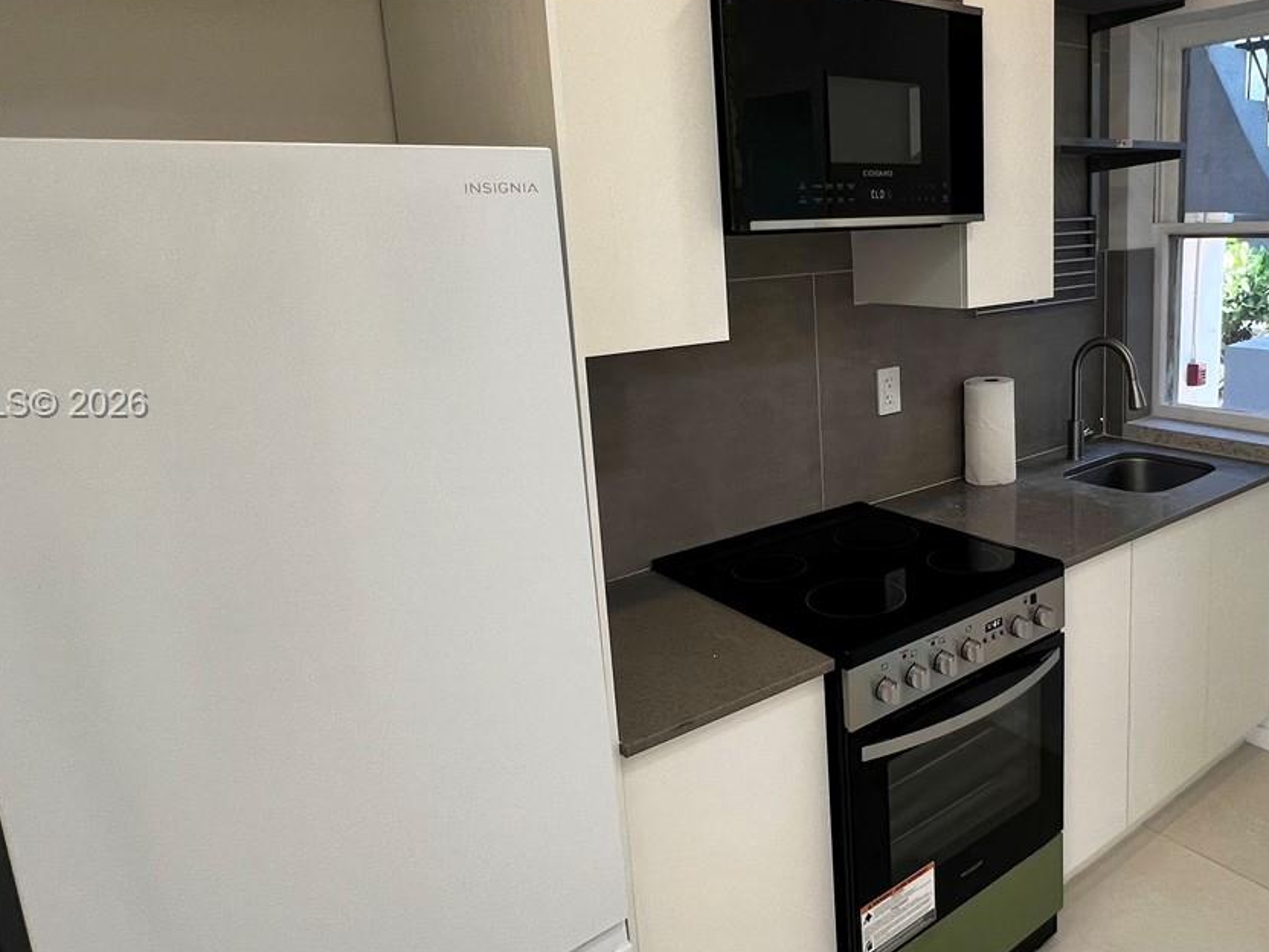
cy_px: 406
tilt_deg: -13.8
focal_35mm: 25
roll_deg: +1.4
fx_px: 916
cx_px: 892
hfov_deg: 66.6
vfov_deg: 54.7
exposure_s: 1/120
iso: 64
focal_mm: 1.57
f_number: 1.8
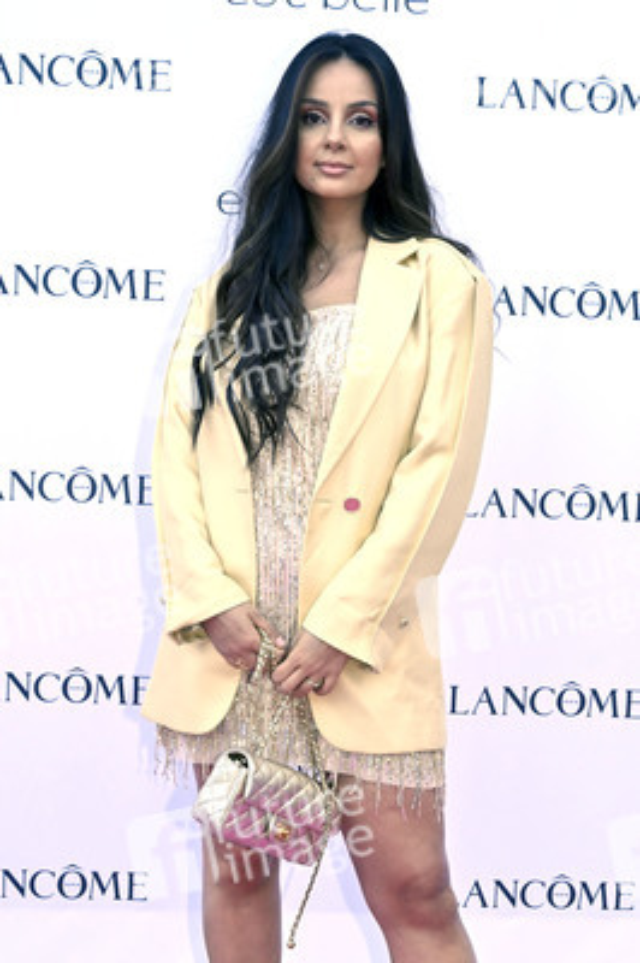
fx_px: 1282
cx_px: 320
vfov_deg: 41.1
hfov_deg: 28.0
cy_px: 482
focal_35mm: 48
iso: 800
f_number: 7.1
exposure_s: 1/200
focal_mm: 48
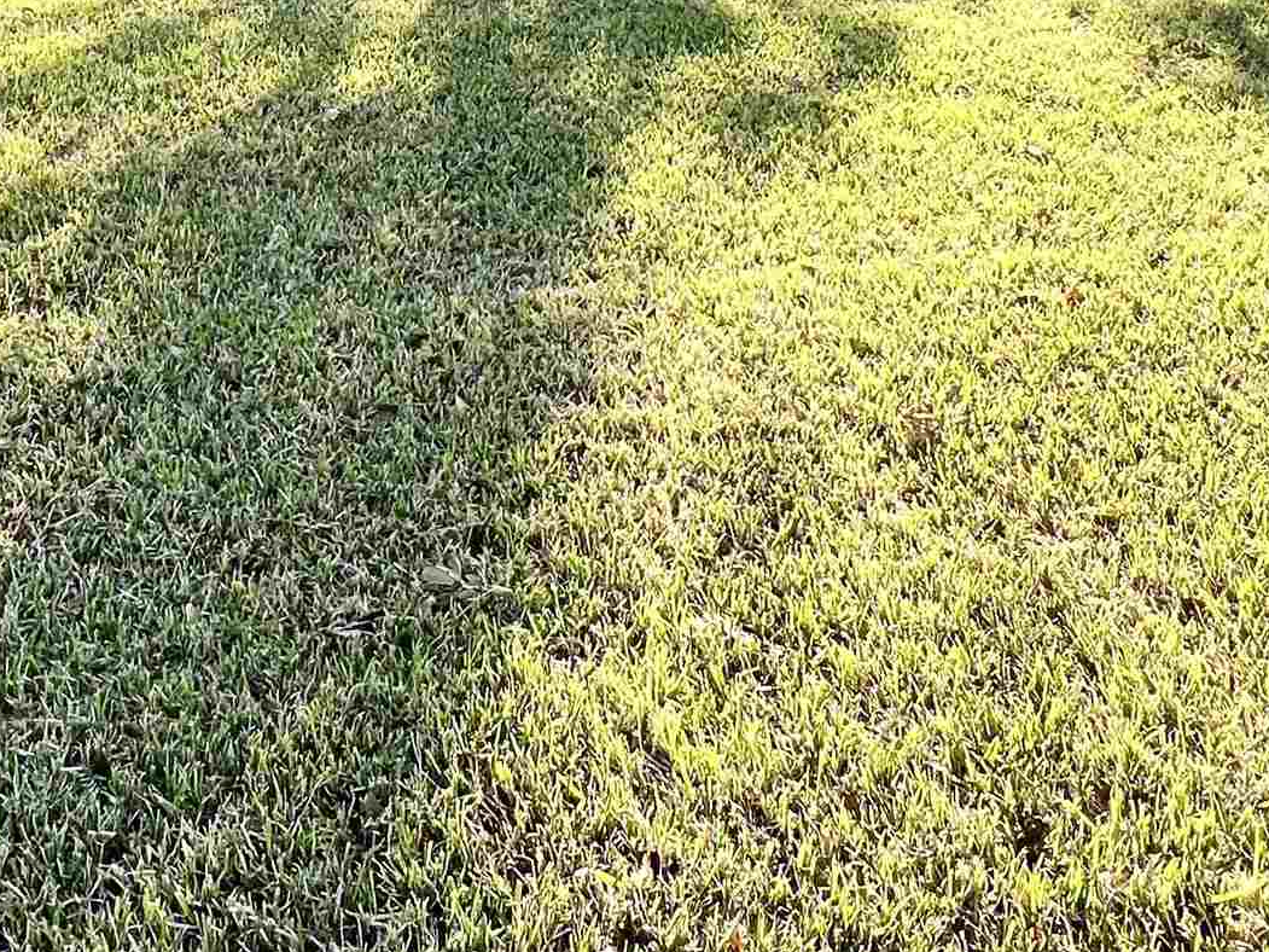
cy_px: -273
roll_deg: -0.1
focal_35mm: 38
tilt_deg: -5.1
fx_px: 1393
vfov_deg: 30.2
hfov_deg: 48.5
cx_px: 472
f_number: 1.8
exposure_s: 1/273
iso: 32
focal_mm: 1.57
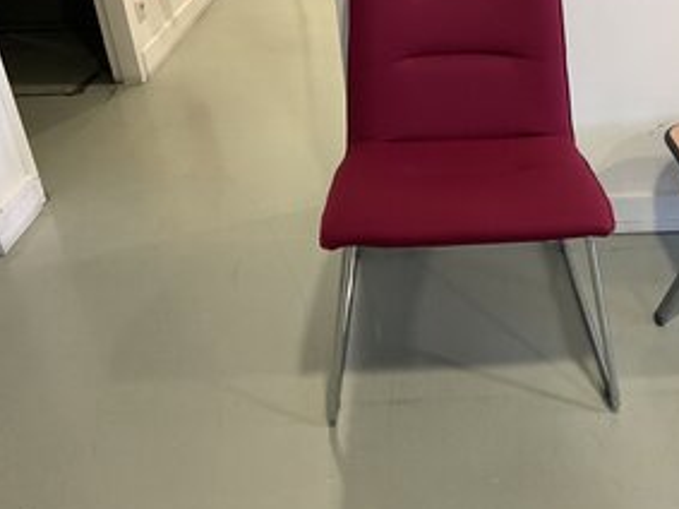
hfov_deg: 45.0
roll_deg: +1.8
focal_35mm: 41
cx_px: 461
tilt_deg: -28.8
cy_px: 173
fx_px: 804
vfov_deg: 34.8
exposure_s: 1/60
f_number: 1.8
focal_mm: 3
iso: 160
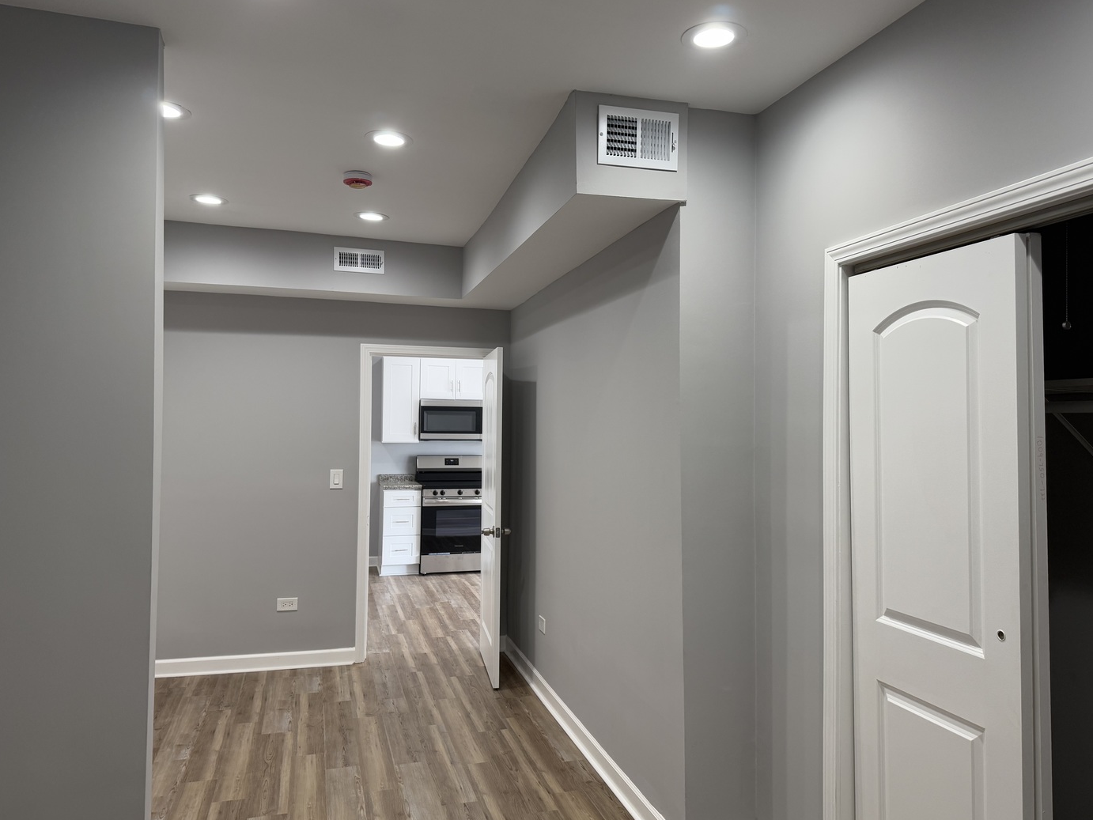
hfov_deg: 69.4
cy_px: 406
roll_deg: -0.1
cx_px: 564
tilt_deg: +2.3
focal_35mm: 25
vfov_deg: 54.9
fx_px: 790
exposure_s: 1/120
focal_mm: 6.76
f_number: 1.78
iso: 125
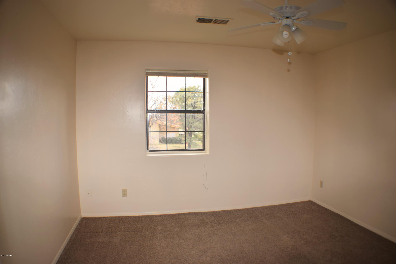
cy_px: 132
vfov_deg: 47.9
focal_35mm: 27
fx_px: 297
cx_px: 198
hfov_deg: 67.4
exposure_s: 1/60
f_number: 4
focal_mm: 18
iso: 100
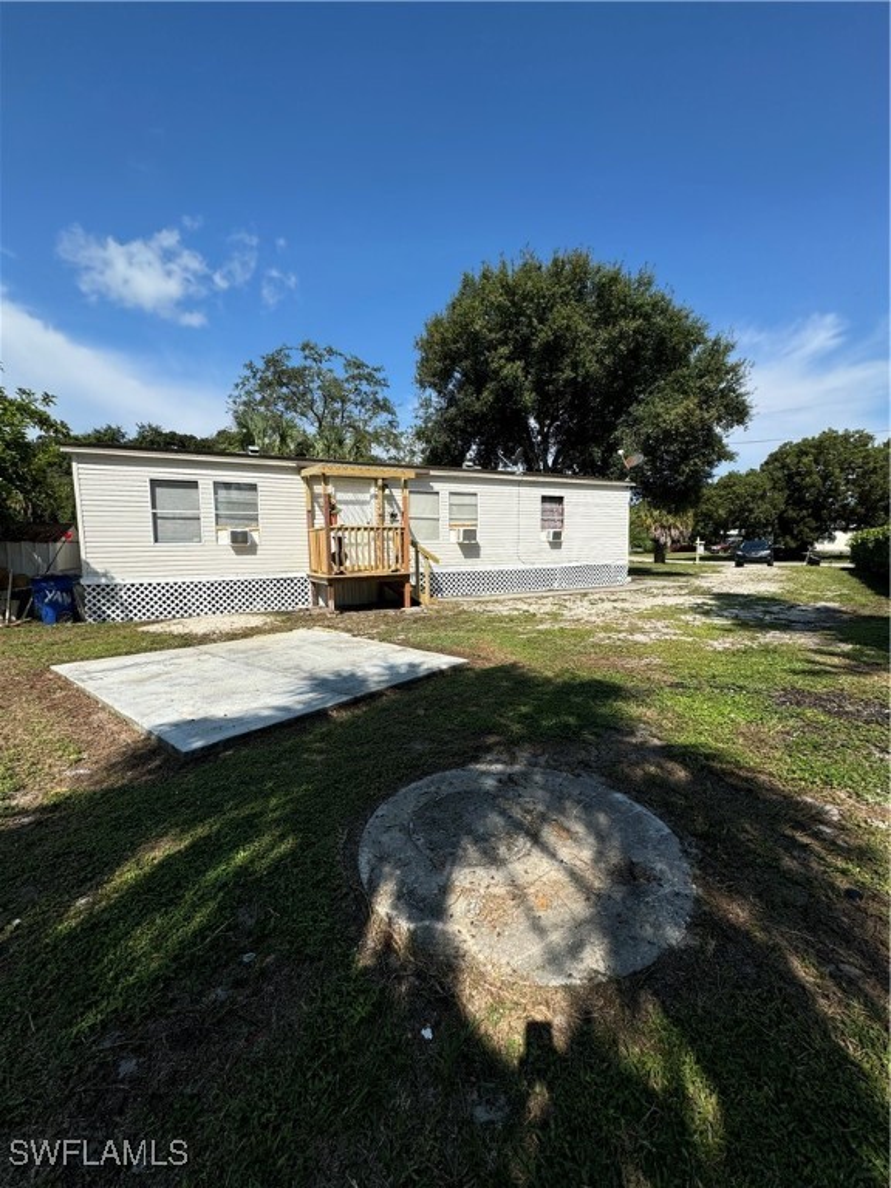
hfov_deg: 85.7
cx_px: 446
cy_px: 594
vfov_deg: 102.1
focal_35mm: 14
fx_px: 480
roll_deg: +0.8
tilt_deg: -5.7
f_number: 2.2
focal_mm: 2.22
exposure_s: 1/2494
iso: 50
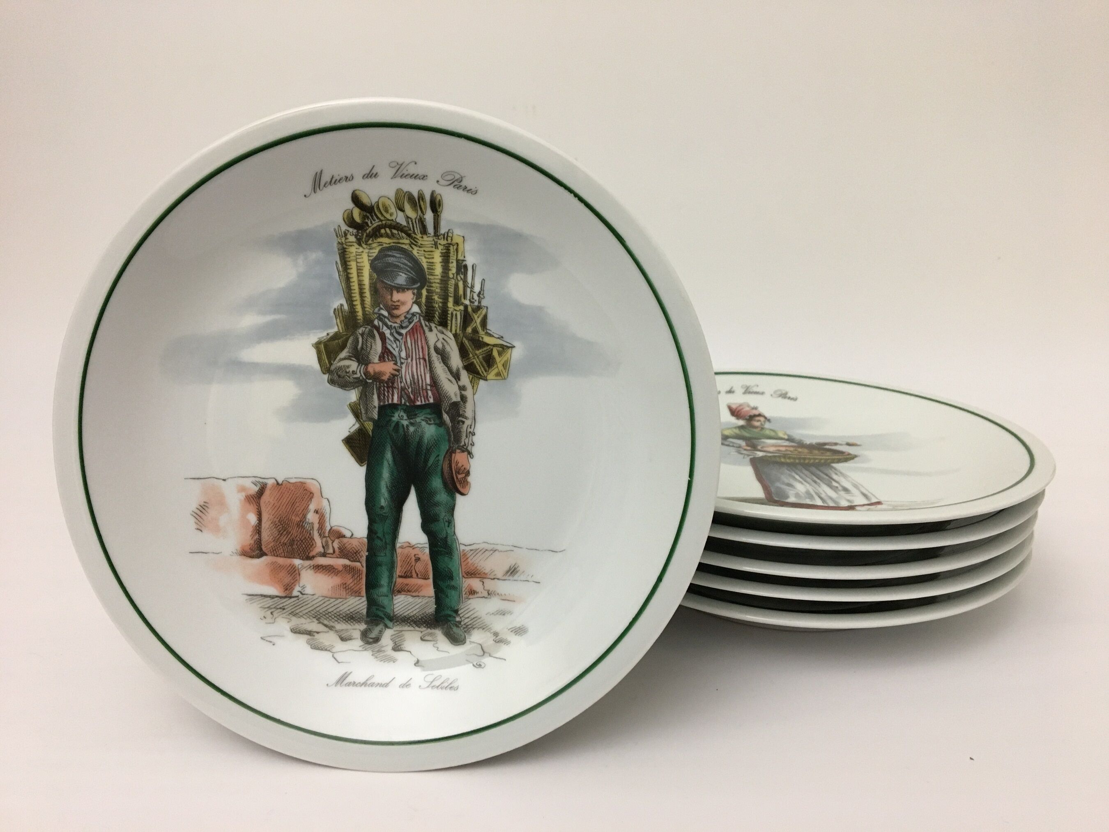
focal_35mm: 29
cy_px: 416
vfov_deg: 48.2
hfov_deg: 61.7
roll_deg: -0.3
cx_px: 554
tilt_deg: -16.4
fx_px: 929
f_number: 2.2
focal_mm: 4.15
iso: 160
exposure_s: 1/33
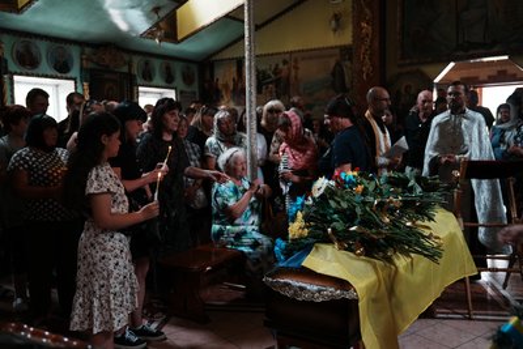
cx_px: 262
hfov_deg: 55.8
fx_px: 494
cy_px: 174
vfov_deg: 38.9
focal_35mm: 34
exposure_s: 1/60
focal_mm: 34
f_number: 2.8
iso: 800
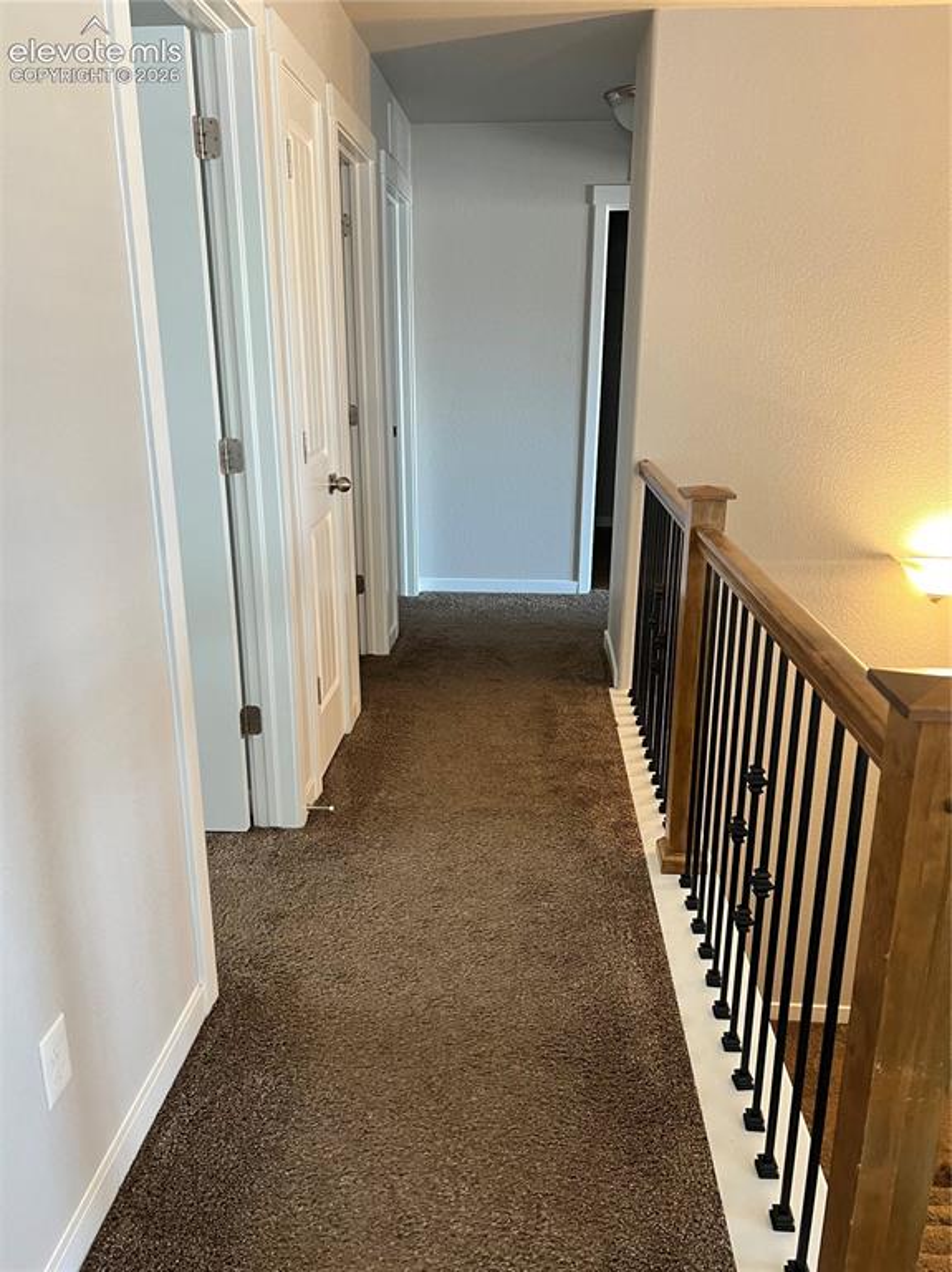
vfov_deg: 67.3
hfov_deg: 53.0
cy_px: 636
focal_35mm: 26
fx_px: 954
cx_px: 476
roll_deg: +0.7
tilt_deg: -15.4
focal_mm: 5.7
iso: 500
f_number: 1.5
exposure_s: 1/60
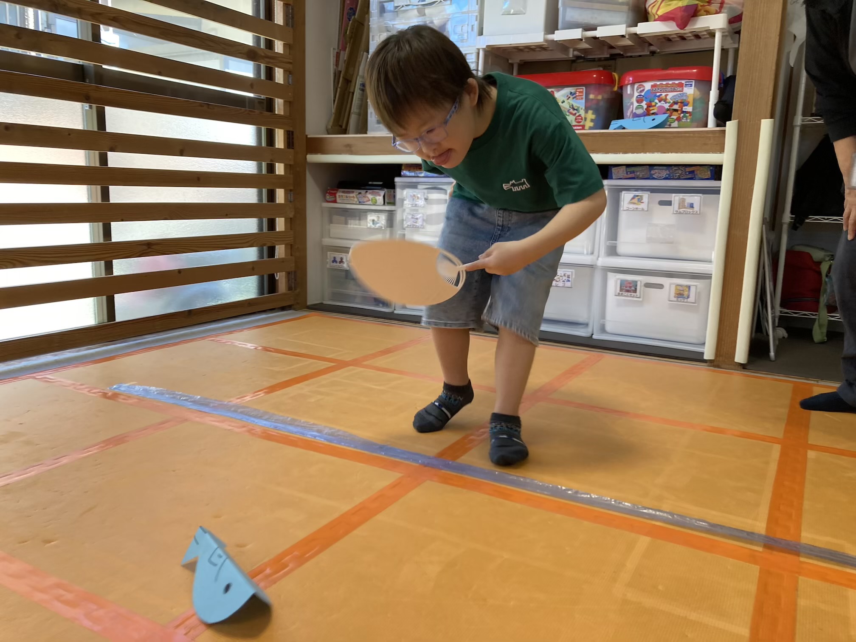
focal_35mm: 28
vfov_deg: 49.7
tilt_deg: -12.5
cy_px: 321
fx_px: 692
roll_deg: -1.0
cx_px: 428
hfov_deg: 63.4
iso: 80
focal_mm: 3.99
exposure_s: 1/79
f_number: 1.8
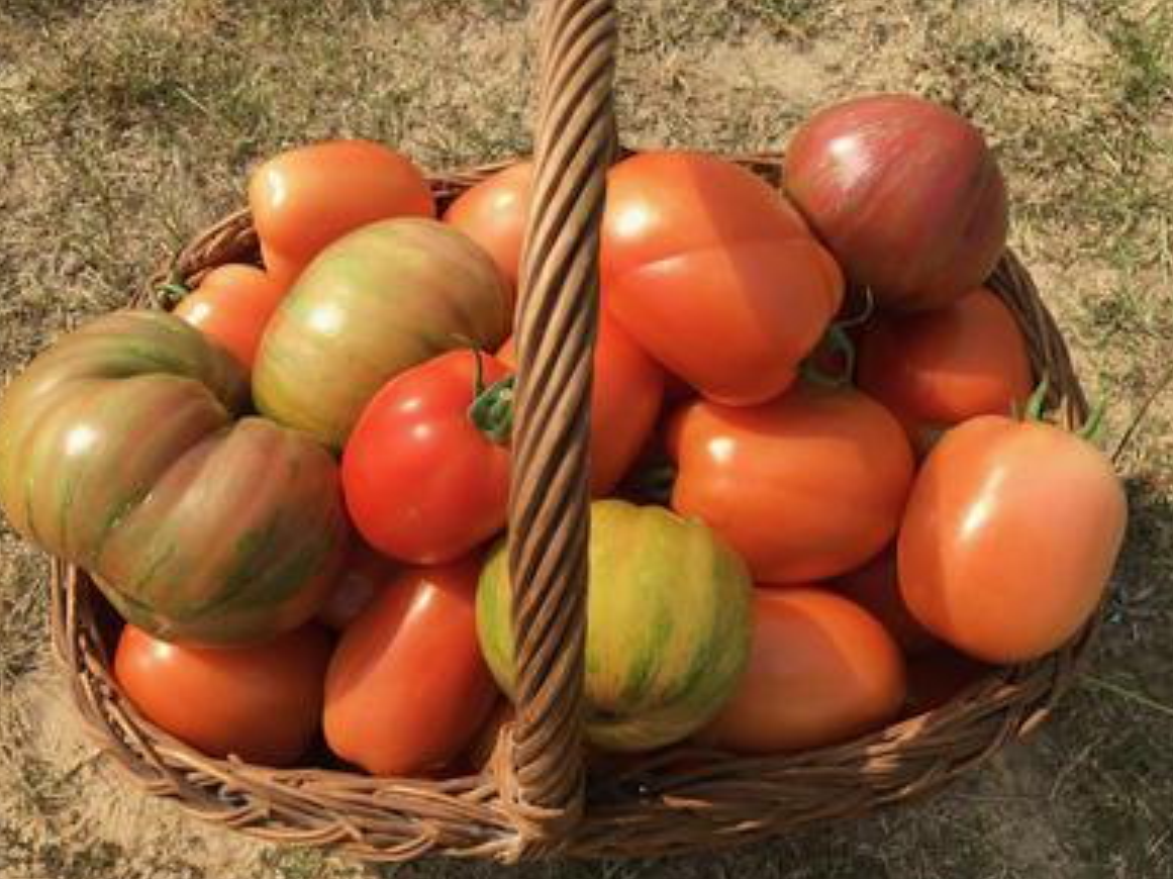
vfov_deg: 46.8
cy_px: 449
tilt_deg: -60.7
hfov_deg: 60.0
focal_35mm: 30
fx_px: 1016
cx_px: 591
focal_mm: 4.15
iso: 25
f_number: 2.2
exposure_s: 1/1202
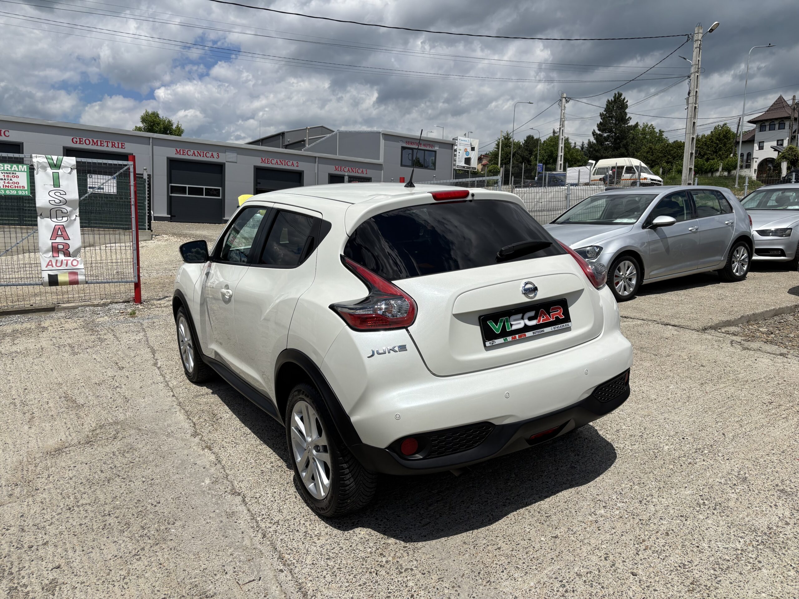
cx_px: 400
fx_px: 600
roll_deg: -1.9
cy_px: 300
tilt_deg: -4.3
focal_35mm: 26
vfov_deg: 53.1
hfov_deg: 67.3
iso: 50
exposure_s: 1/9901
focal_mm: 5.96
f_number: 1.6
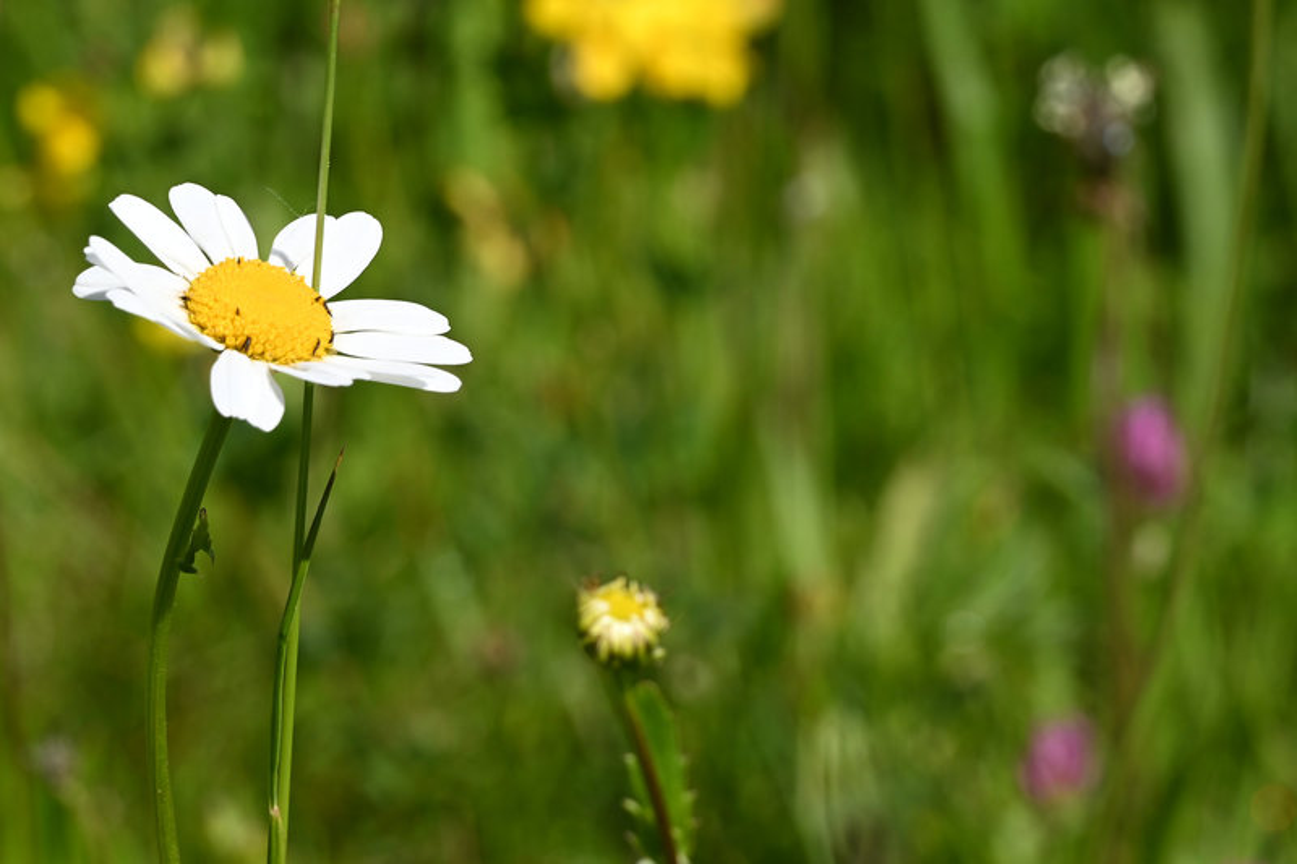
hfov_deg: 10.3
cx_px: 648
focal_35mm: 200
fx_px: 7204
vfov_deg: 6.9
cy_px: 432
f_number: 18
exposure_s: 1/160
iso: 200
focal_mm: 200
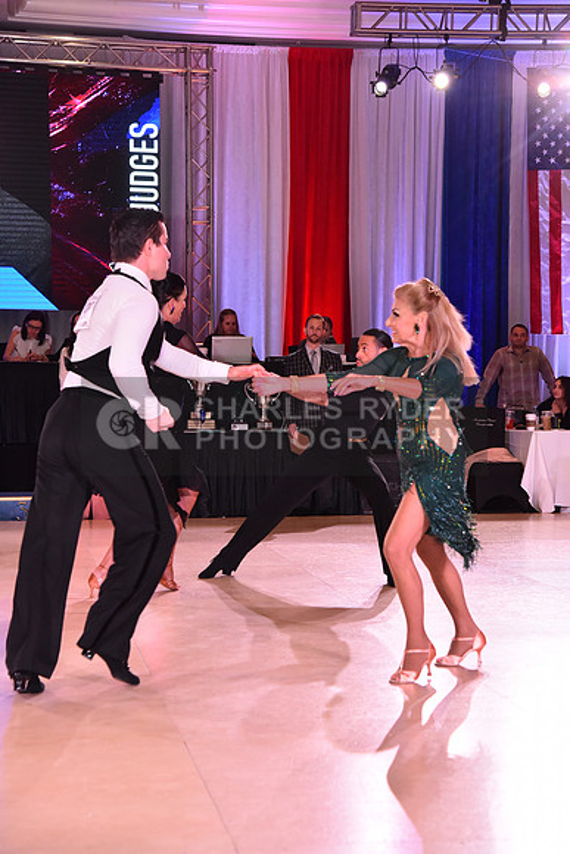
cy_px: 427
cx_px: 285
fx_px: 1661
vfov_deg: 28.8
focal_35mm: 70
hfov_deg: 19.5
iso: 2500
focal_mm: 70
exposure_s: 1/320
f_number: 5.6
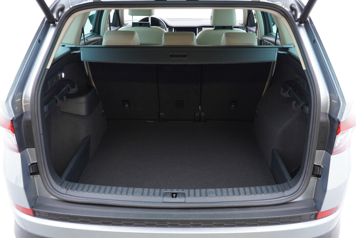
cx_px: 178
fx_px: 356
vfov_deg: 36.9
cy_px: 119
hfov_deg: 53.1
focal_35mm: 36
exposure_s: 1/40
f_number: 2.8
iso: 400
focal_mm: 24
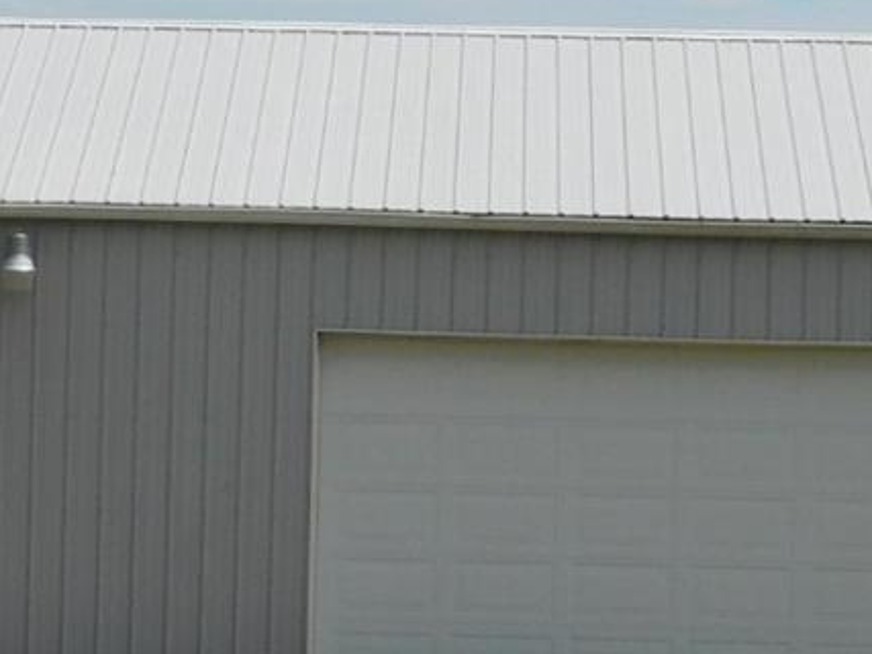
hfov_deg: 8.5
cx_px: 123
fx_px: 5843
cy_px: 660
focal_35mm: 232
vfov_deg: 6.4
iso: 125
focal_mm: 11.7
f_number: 8.4
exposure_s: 1/400
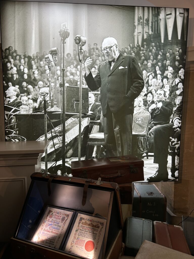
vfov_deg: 67.3
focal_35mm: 26
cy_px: 130
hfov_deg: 53.1
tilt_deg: -5.5
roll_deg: -1.0
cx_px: 97
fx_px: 194
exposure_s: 1/120
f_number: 1.5
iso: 32
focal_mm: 5.7
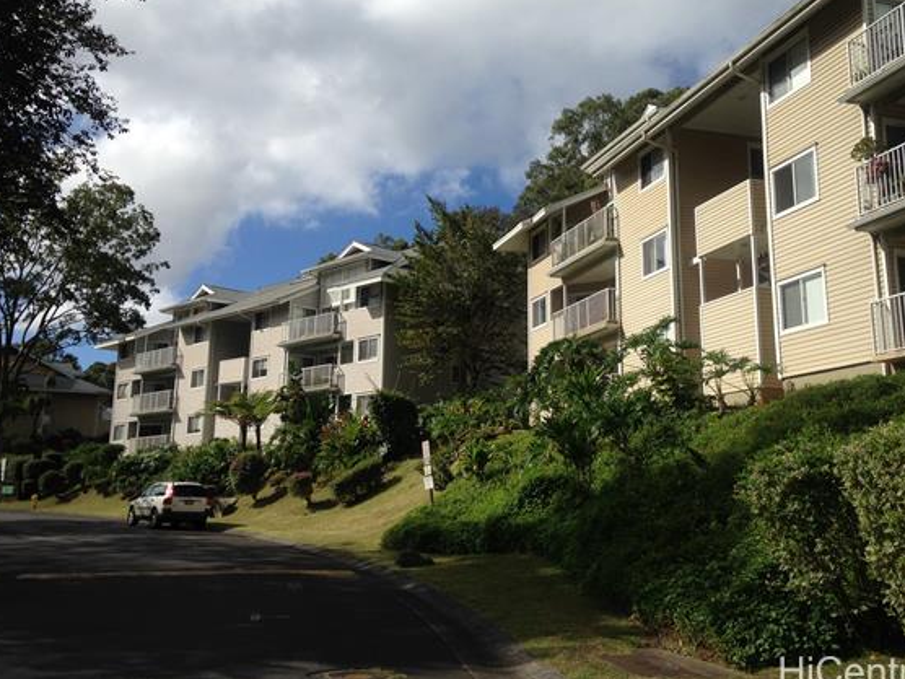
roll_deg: +0.2
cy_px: 296
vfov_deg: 37.7
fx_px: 993
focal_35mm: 38
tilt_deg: +9.8
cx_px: 498
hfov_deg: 48.9
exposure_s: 1/2463
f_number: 2.4
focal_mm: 4.12
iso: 50
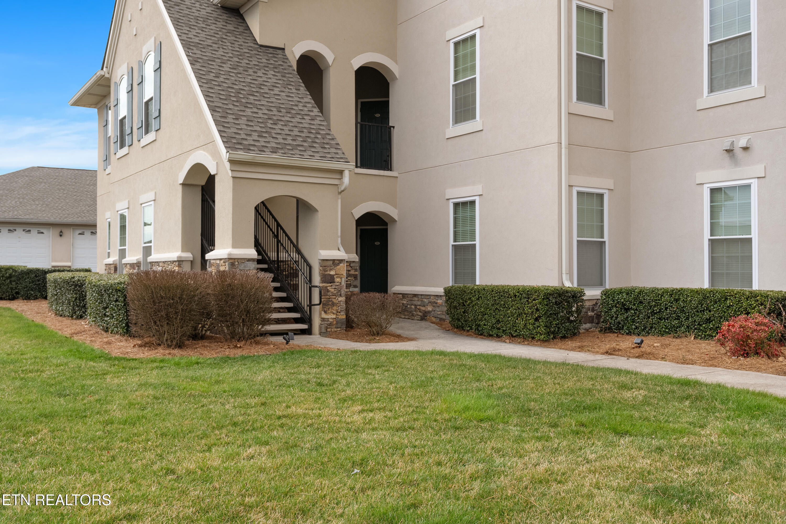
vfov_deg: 40.5
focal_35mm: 32
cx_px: 393
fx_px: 710
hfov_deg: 58.0
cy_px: 262
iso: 400
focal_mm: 32.5
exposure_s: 1/640
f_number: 8
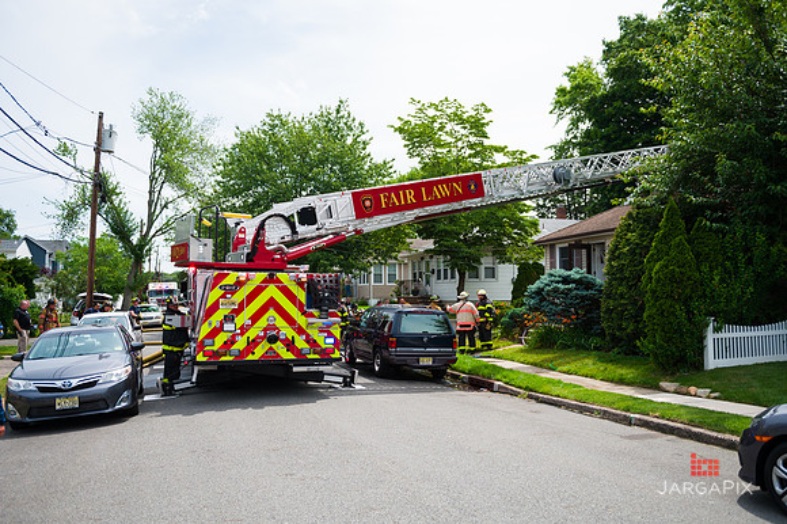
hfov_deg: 63.7
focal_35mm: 29
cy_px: 262
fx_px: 634
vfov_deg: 44.9
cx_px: 394
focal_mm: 29
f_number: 3.2
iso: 200
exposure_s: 1/2500
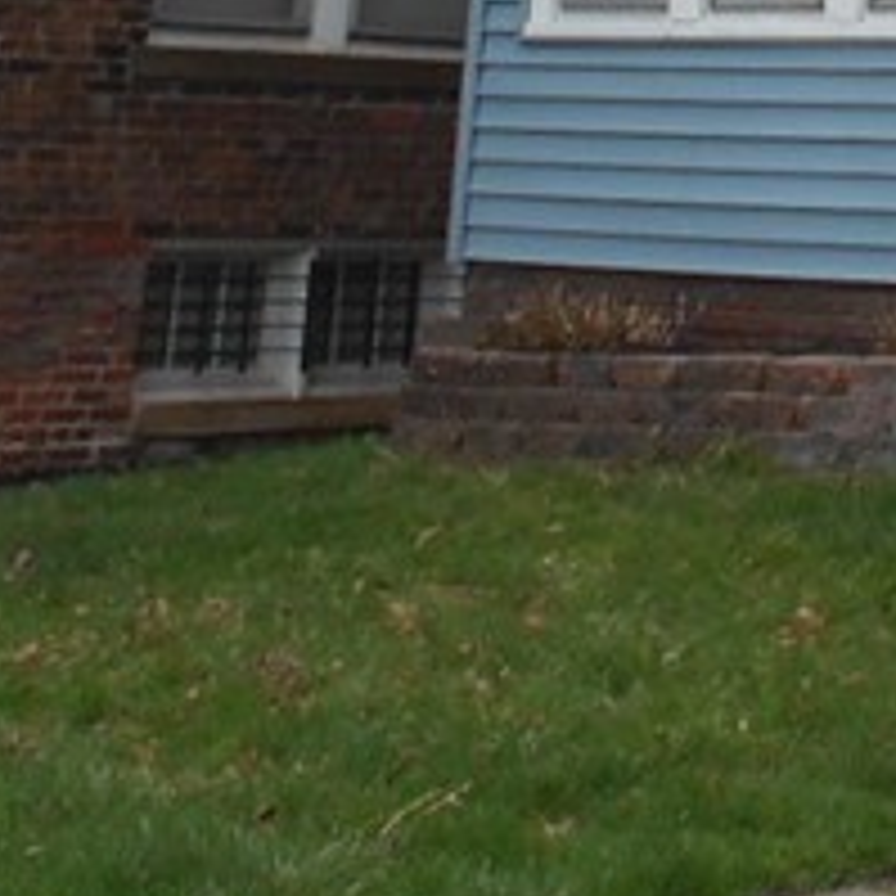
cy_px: -770
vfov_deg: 13.2
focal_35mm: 118
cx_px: 1553
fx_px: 3456
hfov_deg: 13.4
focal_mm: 4.6
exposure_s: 1/640
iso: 80
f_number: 3.2
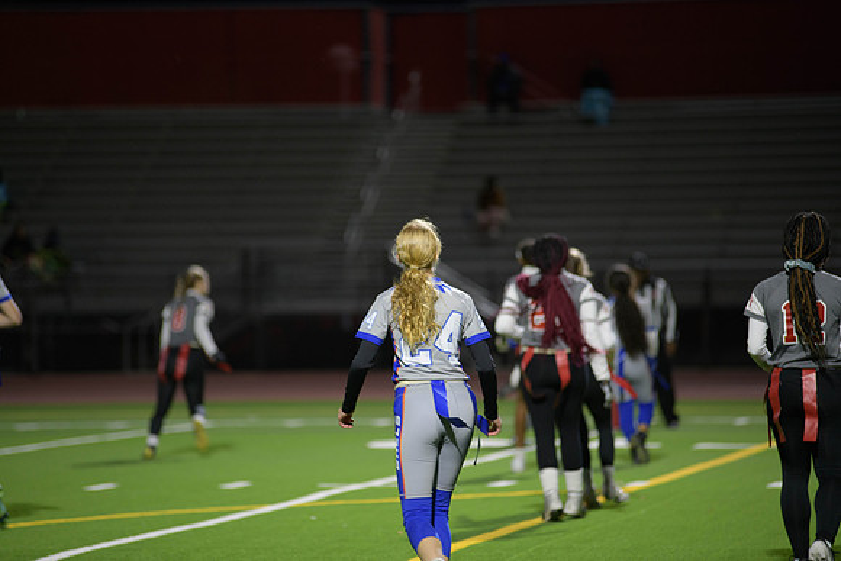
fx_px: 4673
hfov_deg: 10.3
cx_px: 420
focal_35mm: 200
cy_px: 280
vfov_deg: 6.9
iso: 1100
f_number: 2.8
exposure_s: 1/200
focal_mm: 200
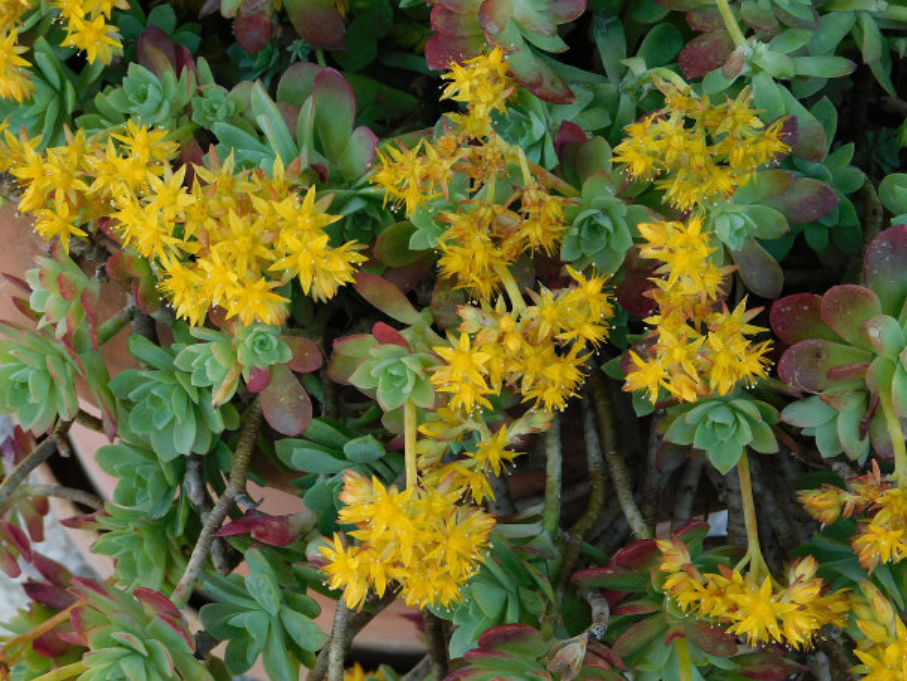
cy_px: 340
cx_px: 456
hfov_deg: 14.6
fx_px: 3539
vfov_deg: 11.0
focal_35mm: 135
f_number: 5
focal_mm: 23.7
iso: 125
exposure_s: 1/80
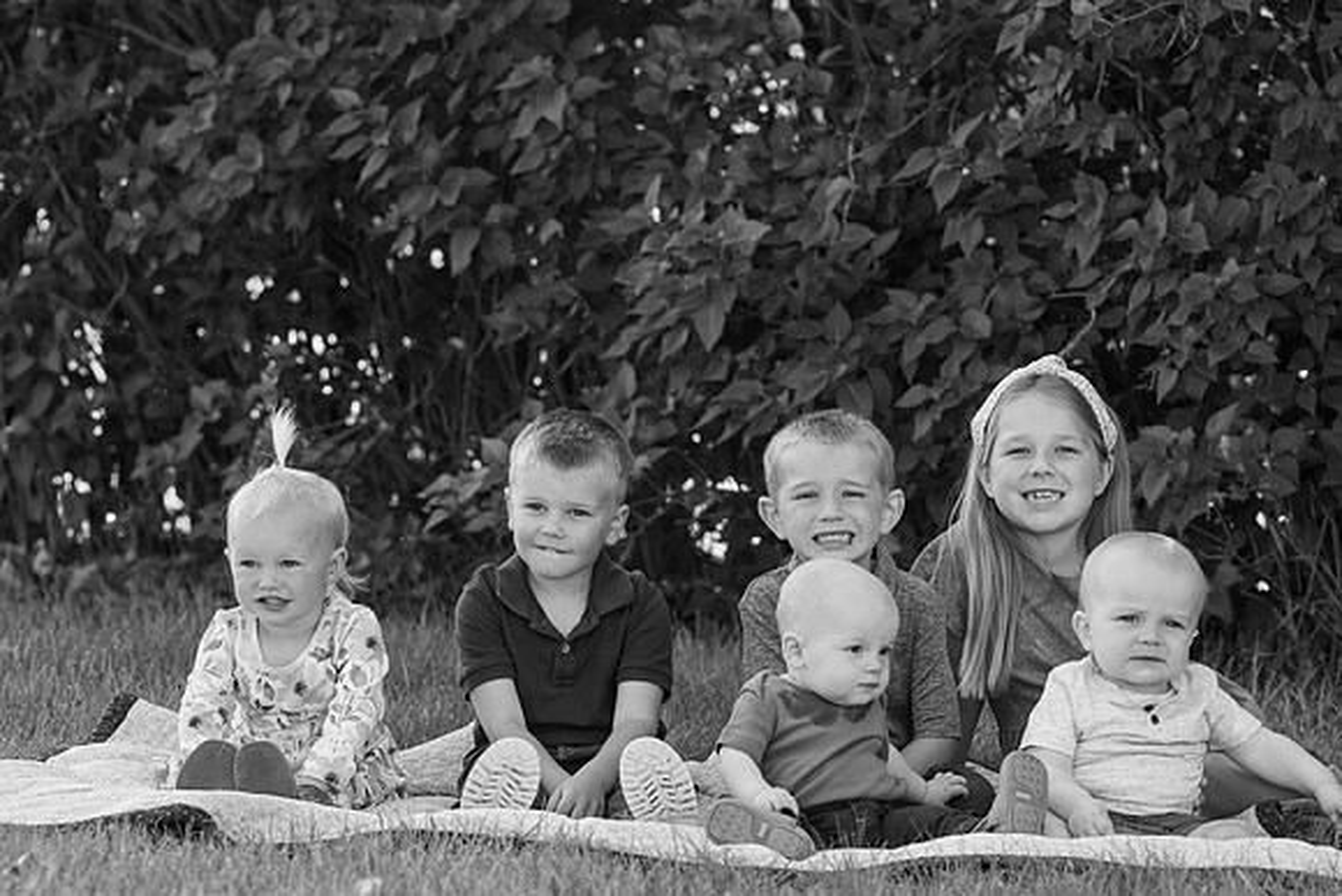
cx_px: 671
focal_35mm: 156
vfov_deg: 8.8
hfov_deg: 13.2
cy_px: 448
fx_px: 5816
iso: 500
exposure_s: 1/250
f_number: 6.3
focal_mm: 156
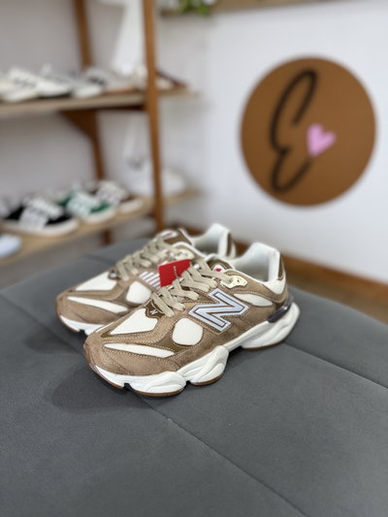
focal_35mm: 24
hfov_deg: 56.8
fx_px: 359
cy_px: 258
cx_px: 194
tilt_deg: -26.4
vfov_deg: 71.6
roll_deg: -0.2
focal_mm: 6.76
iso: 250
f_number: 1.78
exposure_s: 1/60
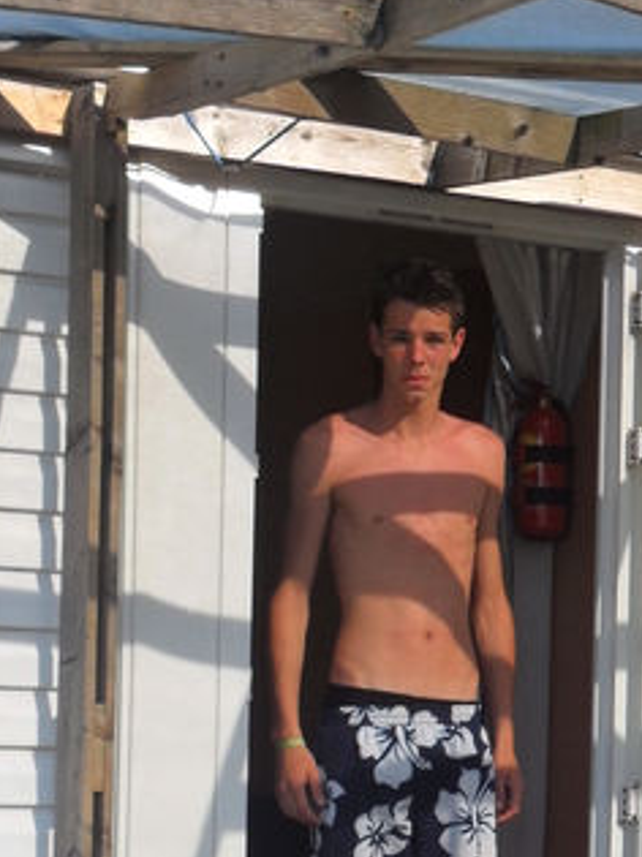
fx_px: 2969
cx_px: 473
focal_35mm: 120
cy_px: 781
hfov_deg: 12.3
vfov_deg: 16.2
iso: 100
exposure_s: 1/180
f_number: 5.6
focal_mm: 11.2
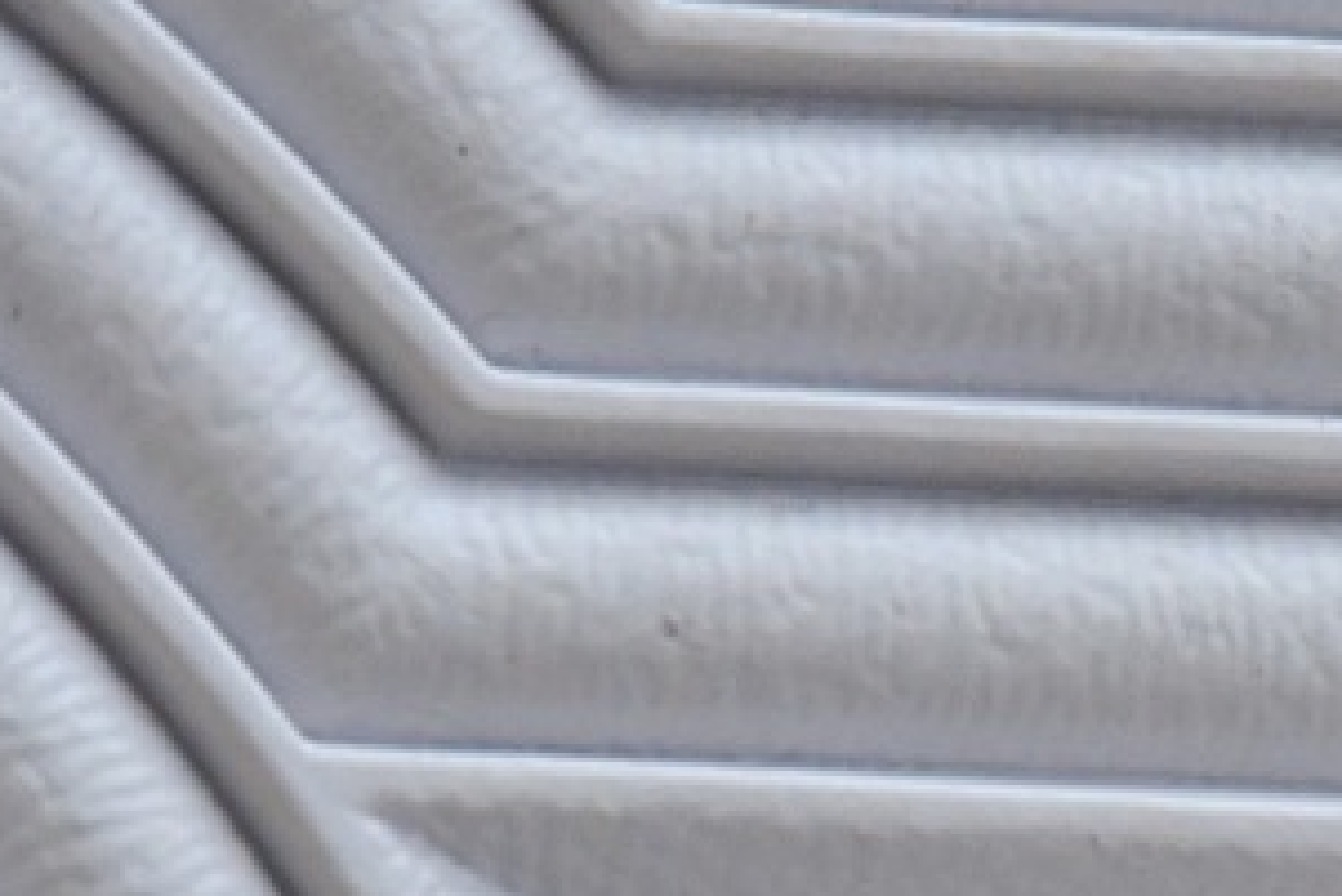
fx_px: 28120
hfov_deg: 2.7
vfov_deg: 1.8
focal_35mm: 754
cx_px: 1645
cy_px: 1306
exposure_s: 1/125
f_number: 10
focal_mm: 140
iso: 1600
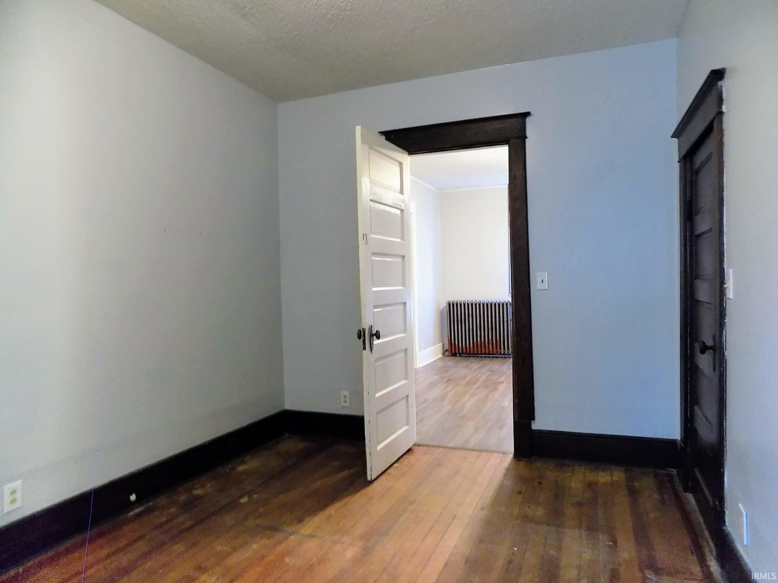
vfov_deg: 58.9
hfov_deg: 73.9
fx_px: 517
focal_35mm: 23
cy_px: 292
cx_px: 389
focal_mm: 4
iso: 400
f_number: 3.1
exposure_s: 1/8
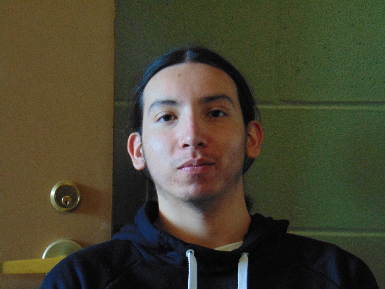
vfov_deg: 13.7
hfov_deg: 18.2
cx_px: 192
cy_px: 144
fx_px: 1201
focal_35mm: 108
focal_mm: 19.4
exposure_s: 1/50
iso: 320
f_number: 3.9
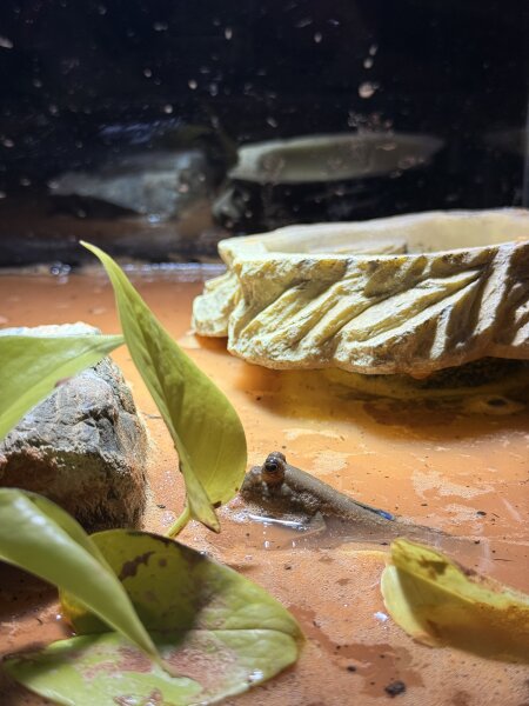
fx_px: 978
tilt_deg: -16.2
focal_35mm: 48
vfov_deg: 39.7
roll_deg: +0.0
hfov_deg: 30.3
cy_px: 353
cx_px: 264
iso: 50
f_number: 1.78
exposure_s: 1/184
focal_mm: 6.76
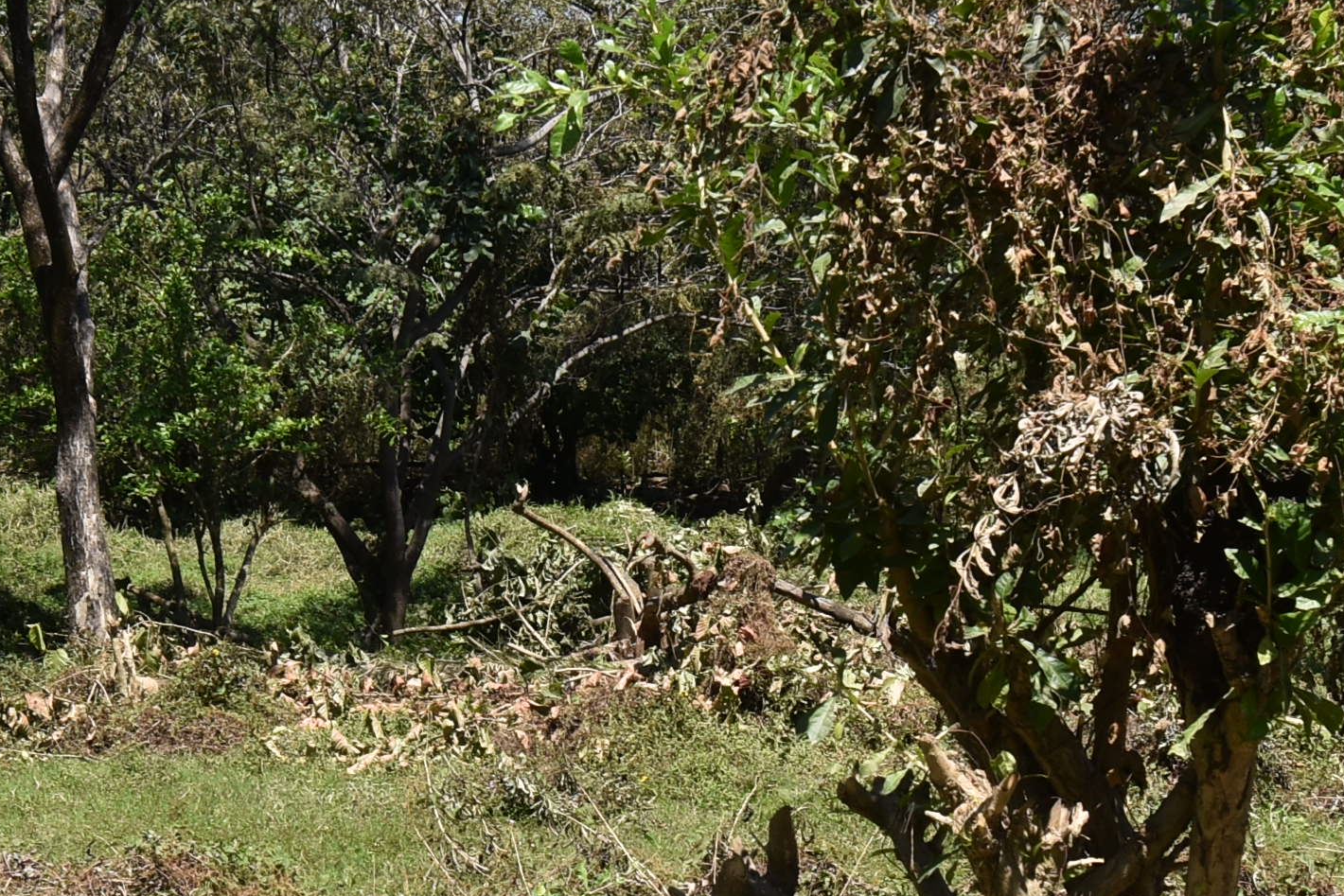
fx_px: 3547
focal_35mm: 95
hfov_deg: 21.4
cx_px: 477
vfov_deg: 14.4
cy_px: 562
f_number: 8
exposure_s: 1/250
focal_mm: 20
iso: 100
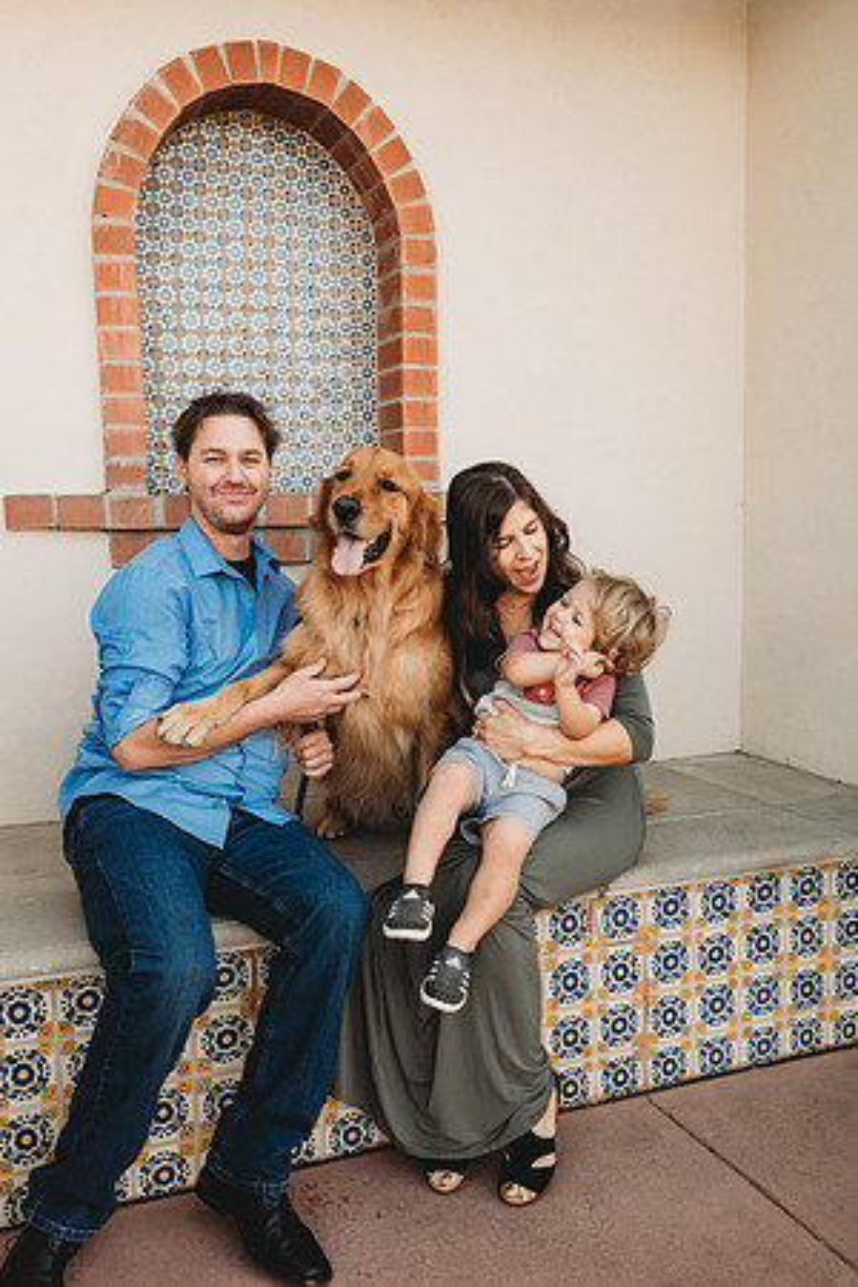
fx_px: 1251
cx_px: 429
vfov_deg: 54.4
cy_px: 644
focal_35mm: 35
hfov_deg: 37.9
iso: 1000
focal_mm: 35
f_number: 3.5
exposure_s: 1/2500
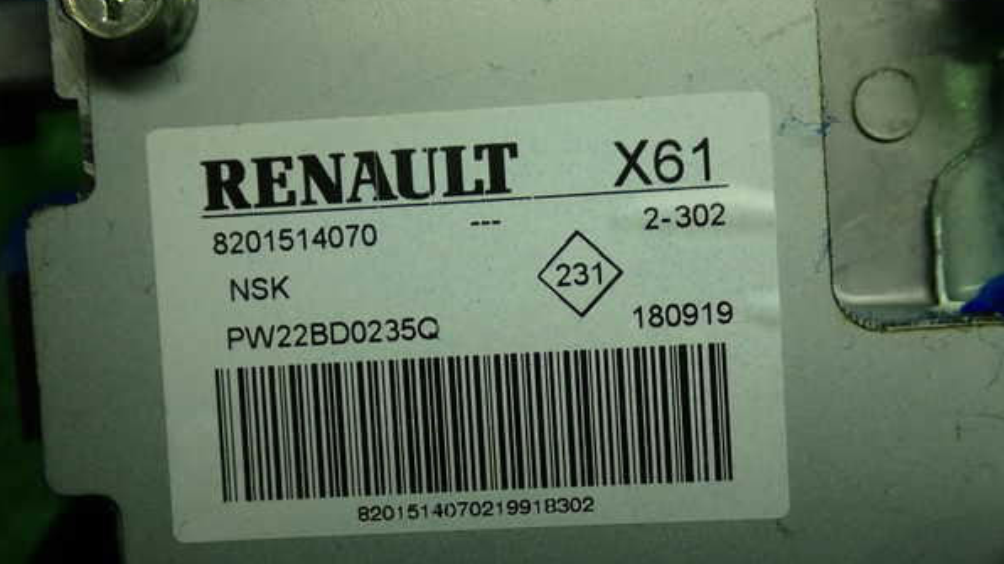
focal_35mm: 45
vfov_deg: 26.5
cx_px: 500
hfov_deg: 45.5
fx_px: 1198
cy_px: 286
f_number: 2.8
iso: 200
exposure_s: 1/80
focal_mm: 7.31
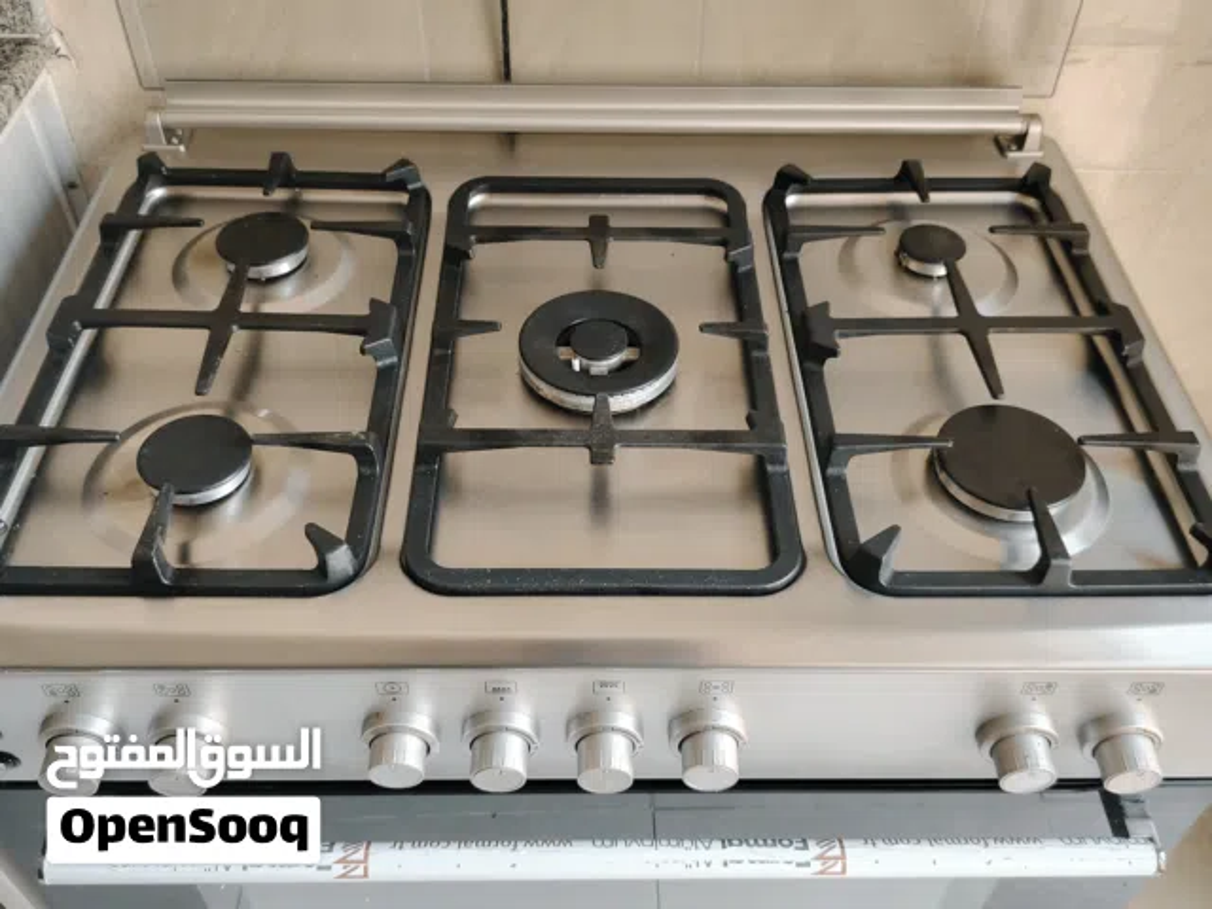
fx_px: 1120
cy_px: 454
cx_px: 606
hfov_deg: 56.8
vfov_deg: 44.2
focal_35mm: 32
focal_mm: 5.25
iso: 1147
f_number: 1.75
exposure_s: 1/33.3
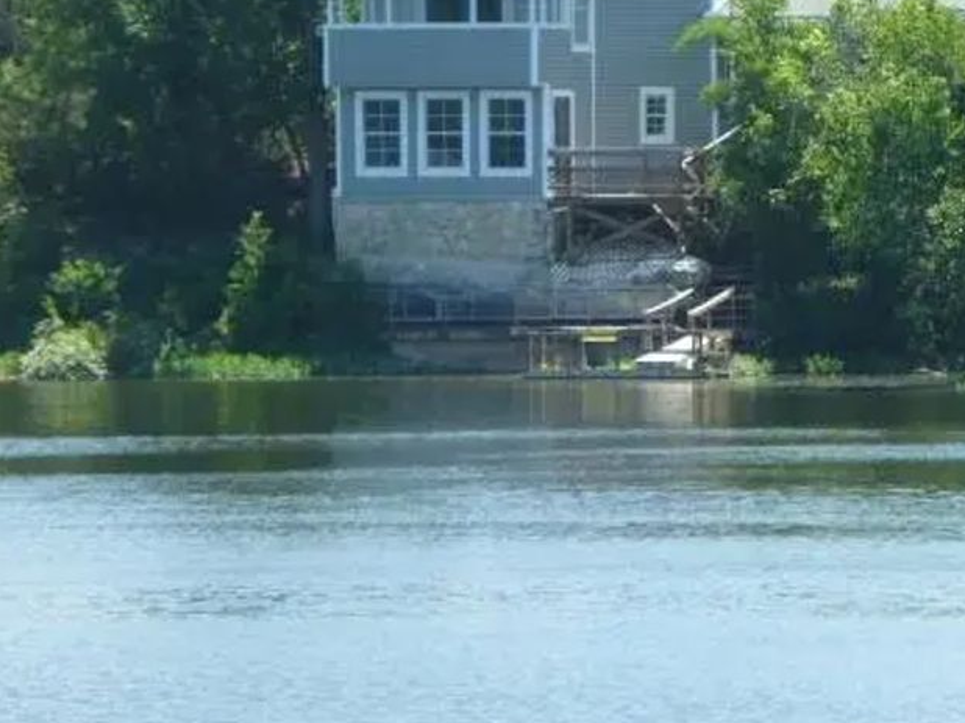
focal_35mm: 383
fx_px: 10673
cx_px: 646
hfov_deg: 5.2
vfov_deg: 3.9
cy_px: 161
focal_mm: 41.3
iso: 100
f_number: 5.6
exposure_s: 1/200
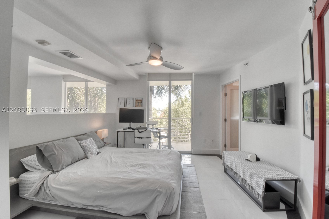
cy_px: 110
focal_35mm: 15
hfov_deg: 100.4
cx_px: 164
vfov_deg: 77.3
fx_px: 137
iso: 2500
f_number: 22
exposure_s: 1/25
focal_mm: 10
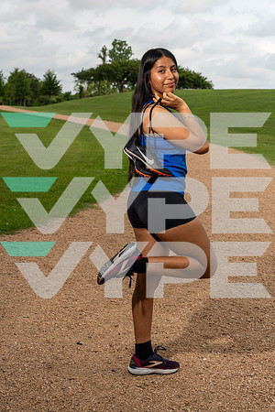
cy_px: 206
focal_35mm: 64
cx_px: 138
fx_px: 733
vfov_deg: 31.4
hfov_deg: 21.2
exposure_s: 1/250
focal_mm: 64
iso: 100
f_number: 8
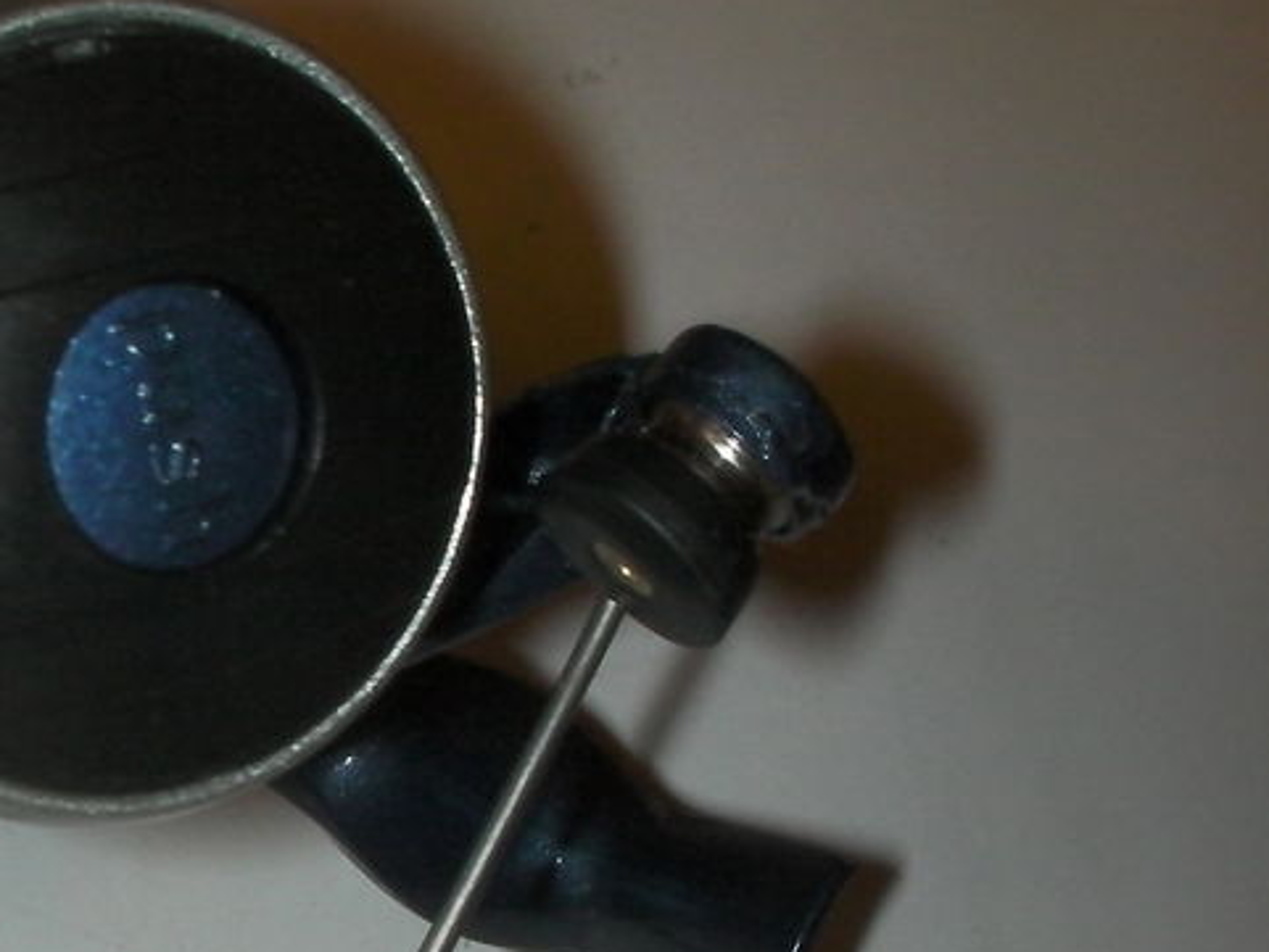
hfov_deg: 23.6
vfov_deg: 18.6
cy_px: 688
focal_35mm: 79
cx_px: -32
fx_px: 2897
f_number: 5.6
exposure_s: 1/30
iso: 200
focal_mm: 6.3
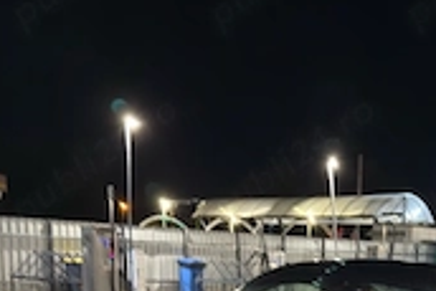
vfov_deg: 21.0
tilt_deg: -10.7
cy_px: 390
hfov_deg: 33.6
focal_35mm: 58
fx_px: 703
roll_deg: -2.3
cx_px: 342
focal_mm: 6.76
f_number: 1.78
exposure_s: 1/30
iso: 640
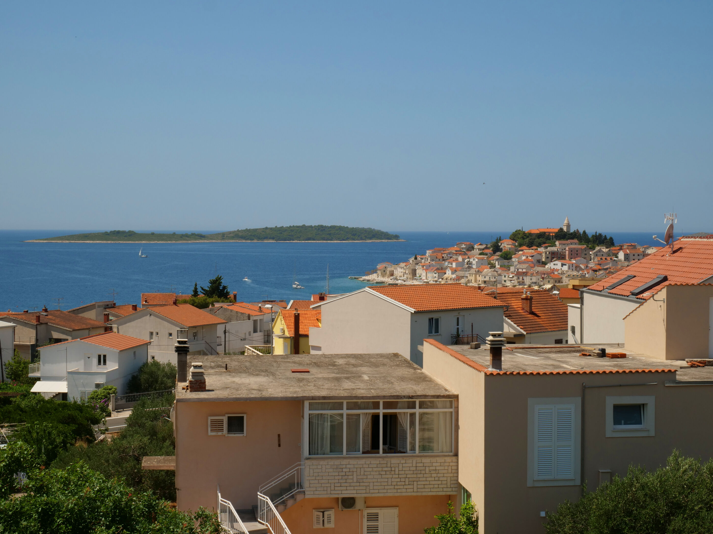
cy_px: 267
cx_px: 356
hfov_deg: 32.2
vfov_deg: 24.4
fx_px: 1236
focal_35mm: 60
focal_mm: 30
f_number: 16
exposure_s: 1/250
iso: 200
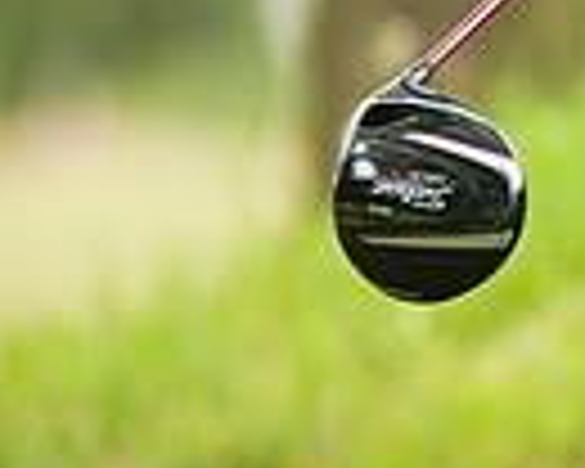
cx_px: 1296
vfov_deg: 1.2
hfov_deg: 1.5
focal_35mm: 1256
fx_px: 21746
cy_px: -189
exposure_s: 1/1250
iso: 400
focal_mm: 300
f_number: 4
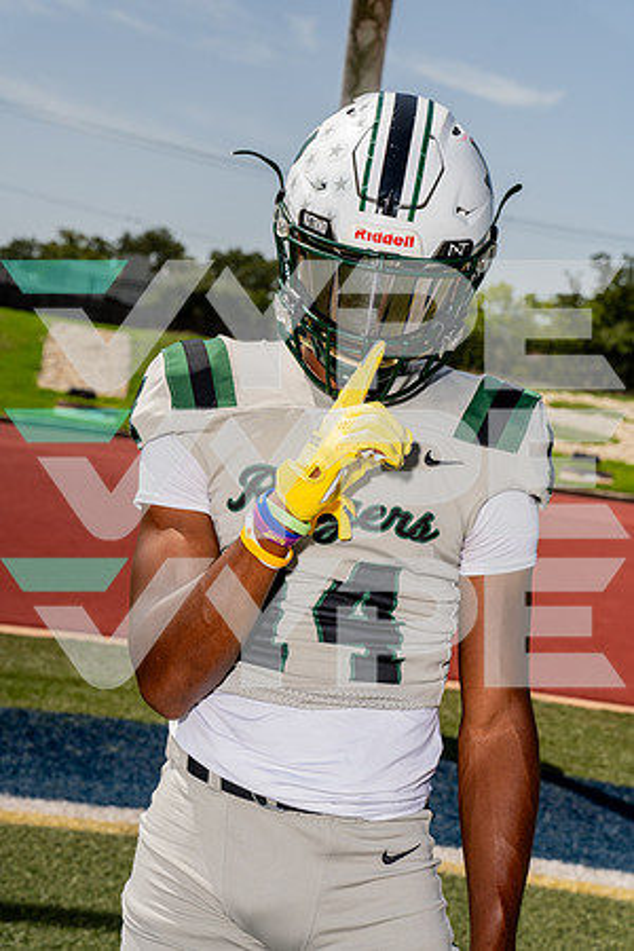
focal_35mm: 70
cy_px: 476
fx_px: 1849
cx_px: 317
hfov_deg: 19.5
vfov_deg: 28.8
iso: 100
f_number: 8
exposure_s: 1/250
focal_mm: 70
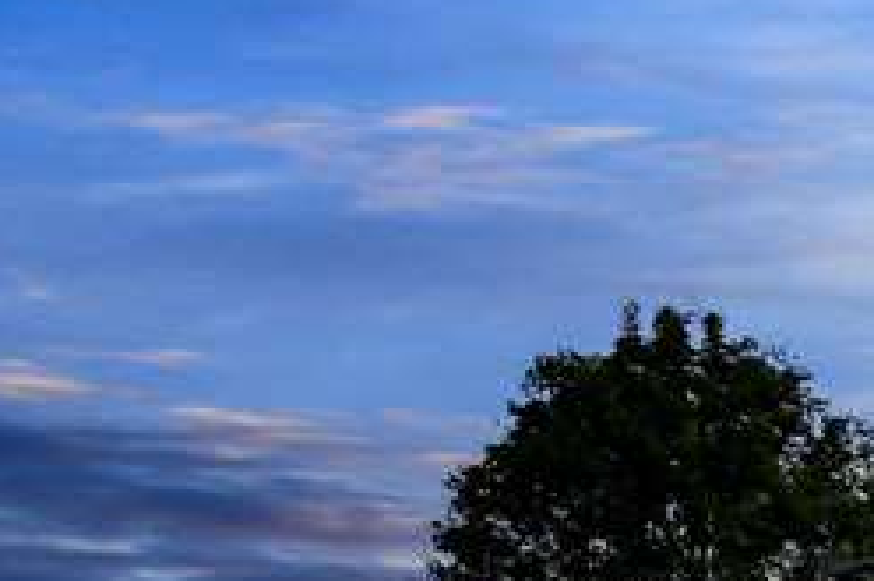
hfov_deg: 11.2
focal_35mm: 112
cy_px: 1099
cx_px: 2633
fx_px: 2718
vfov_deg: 11.2
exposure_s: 1/60
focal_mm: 18.5
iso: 250
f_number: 8
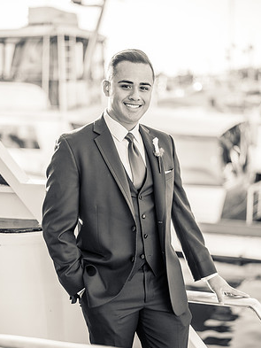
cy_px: 185
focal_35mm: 55
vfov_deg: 34.9
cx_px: 130
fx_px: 553
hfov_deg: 26.6
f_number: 1.4
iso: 160
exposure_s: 1/1250
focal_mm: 50
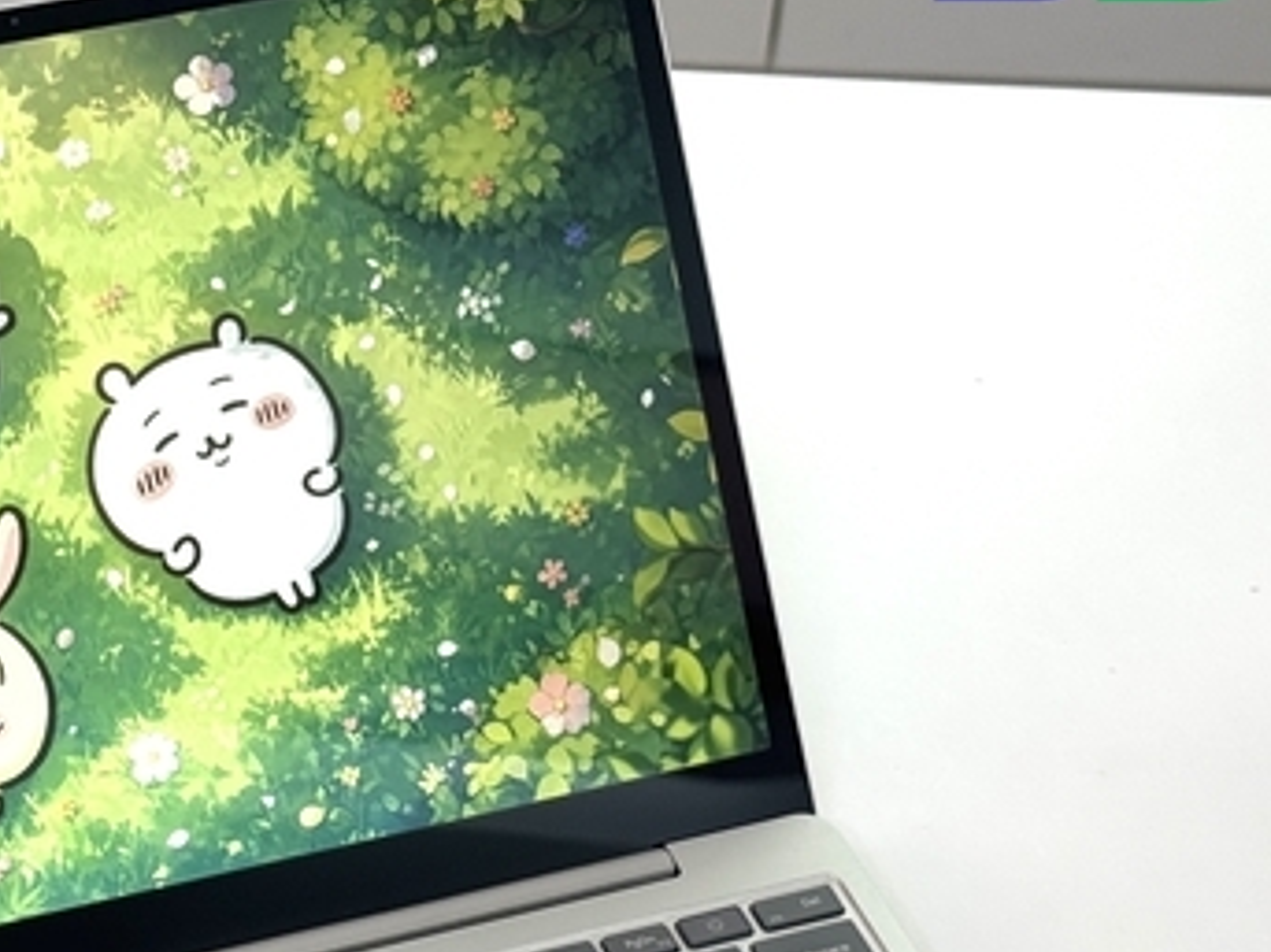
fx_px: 4111
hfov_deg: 17.4
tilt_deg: -45.0
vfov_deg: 13.1
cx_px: 226
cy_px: 919
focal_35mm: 112
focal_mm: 6.76
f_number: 1.78
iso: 50
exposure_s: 1/154
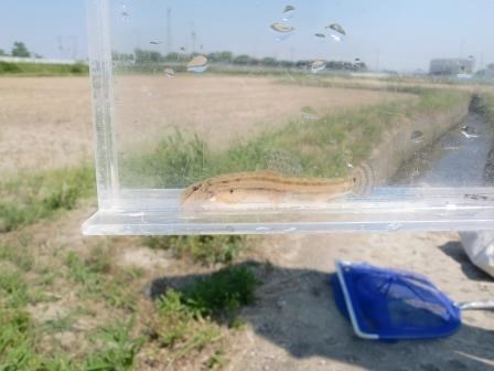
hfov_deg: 63.4
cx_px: 247
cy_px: 186
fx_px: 400
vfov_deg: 49.7
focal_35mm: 28
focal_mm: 4.65
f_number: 7.8
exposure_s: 1/200
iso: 64
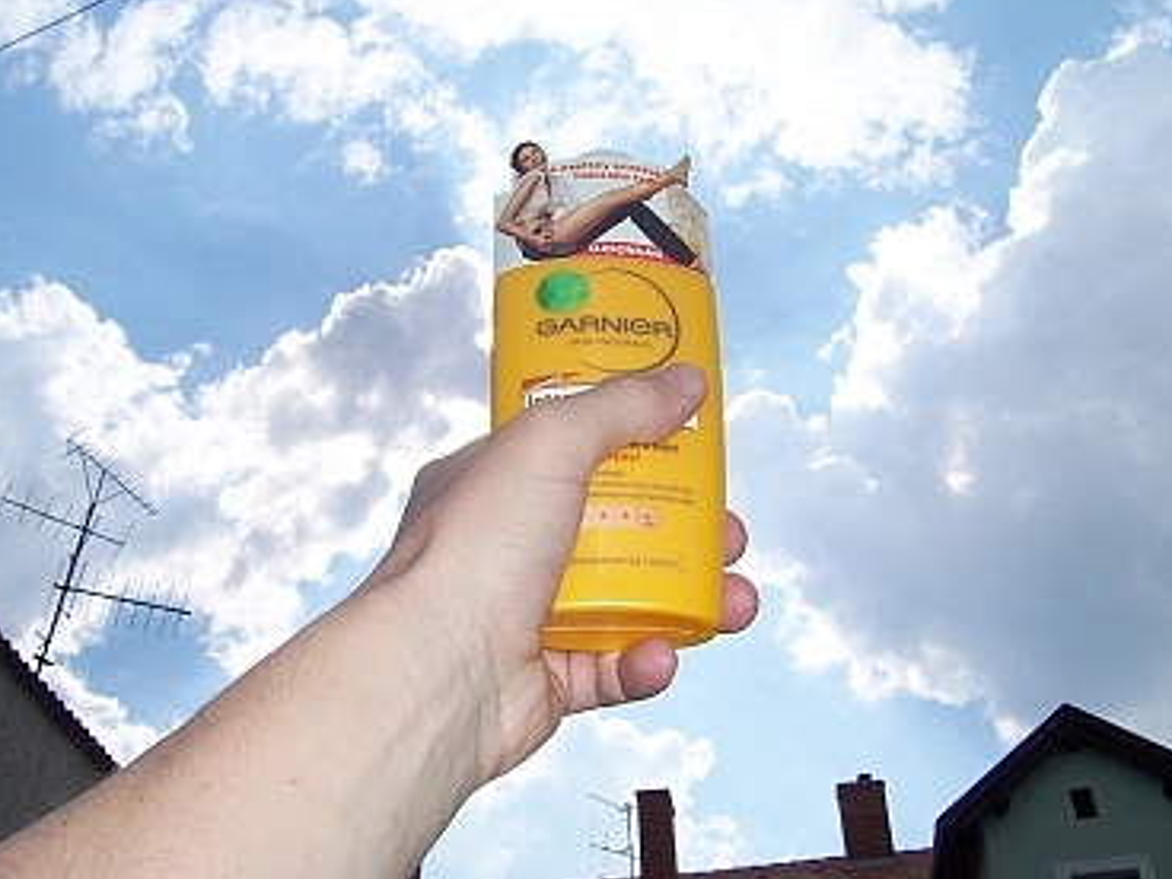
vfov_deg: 38.7
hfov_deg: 50.1
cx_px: 602
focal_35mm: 37
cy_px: 465
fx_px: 1253
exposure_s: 1/1000
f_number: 5.6
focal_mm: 5.6
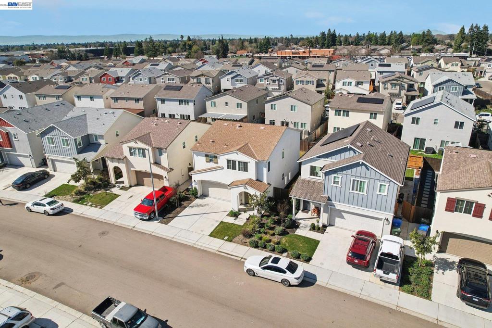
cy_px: 164
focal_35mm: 22
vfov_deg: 57.2
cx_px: 246
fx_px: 301
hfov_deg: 78.6
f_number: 2.8
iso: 120
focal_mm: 8.4
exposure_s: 1/350
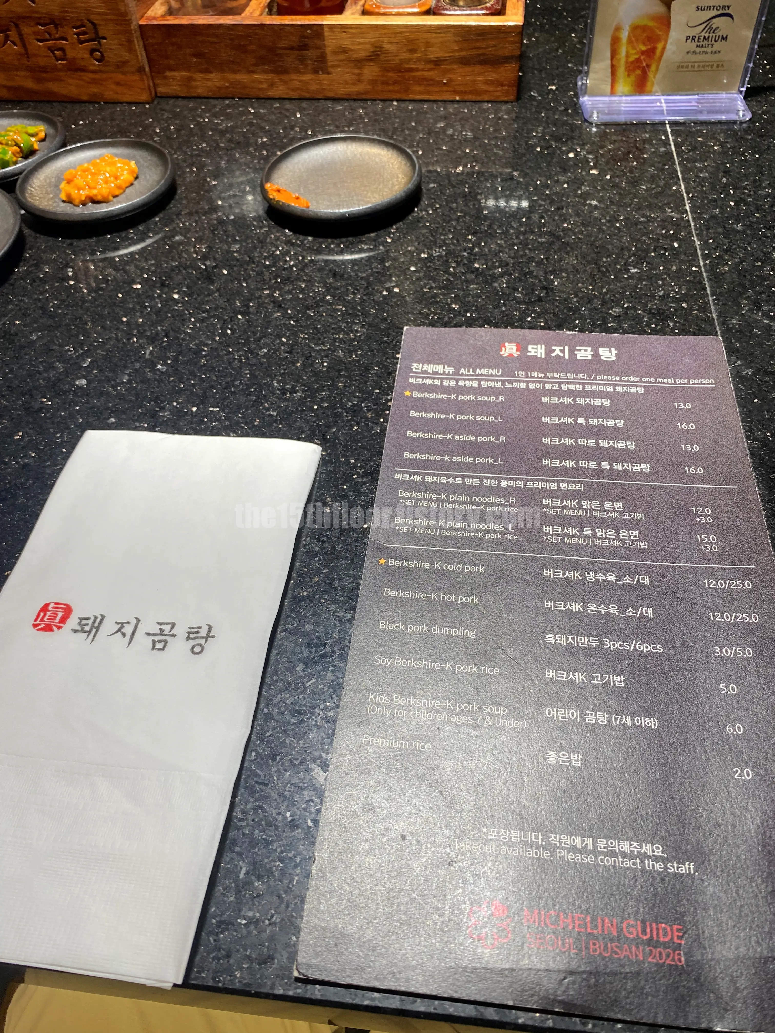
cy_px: 516
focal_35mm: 26
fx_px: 776
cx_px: 388
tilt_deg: -49.3
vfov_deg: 67.3
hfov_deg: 53.1
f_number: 1.8
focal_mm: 4.25
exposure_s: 1/120
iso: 64
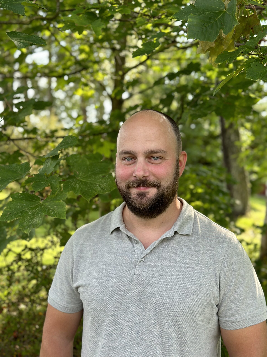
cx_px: 134
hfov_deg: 30.3
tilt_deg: -2.6
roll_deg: -1.9
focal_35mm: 48
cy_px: 178
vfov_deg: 39.7
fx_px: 494
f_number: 1.78
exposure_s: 1/351
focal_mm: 6.86
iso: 80
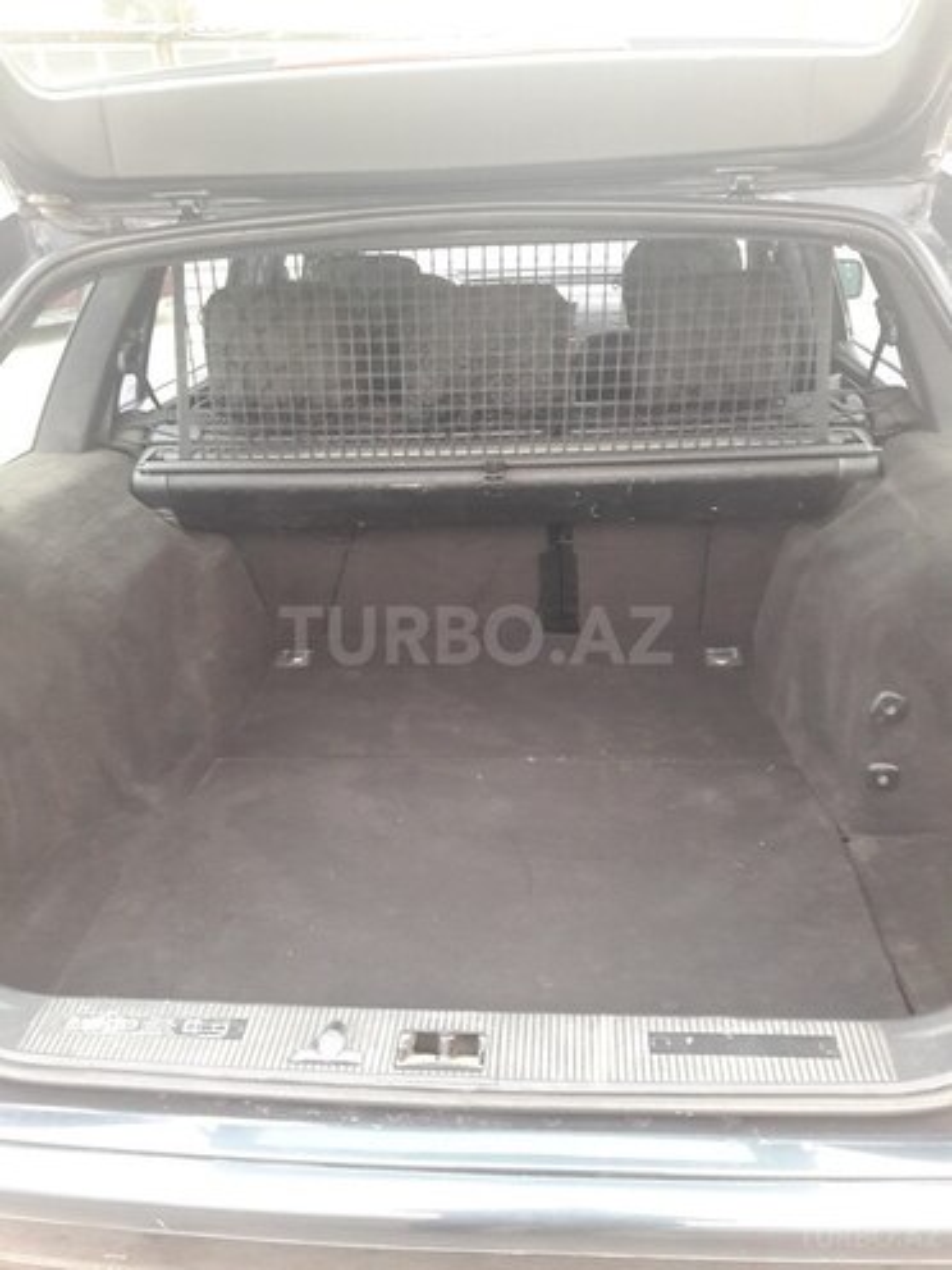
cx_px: 476
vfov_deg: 63.4
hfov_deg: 49.7
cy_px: 635
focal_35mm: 28
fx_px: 1027
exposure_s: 1/17
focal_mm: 3.7
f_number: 1.9
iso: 200
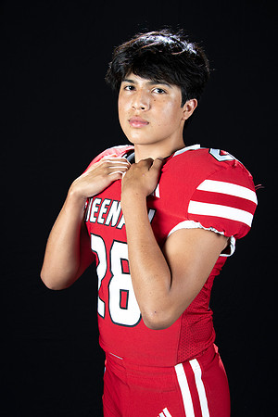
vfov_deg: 36.2
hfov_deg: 24.6
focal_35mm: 55
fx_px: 637
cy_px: 208
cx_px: 139
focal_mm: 55
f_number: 9
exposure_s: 1/160
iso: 320
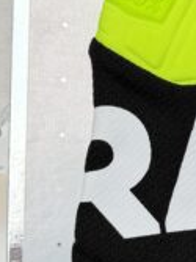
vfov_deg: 17.0
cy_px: 206
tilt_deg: -77.2
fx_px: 869
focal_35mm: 115
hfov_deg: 12.7
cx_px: 190
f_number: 1.78
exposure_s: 1/100
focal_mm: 6.76
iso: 80
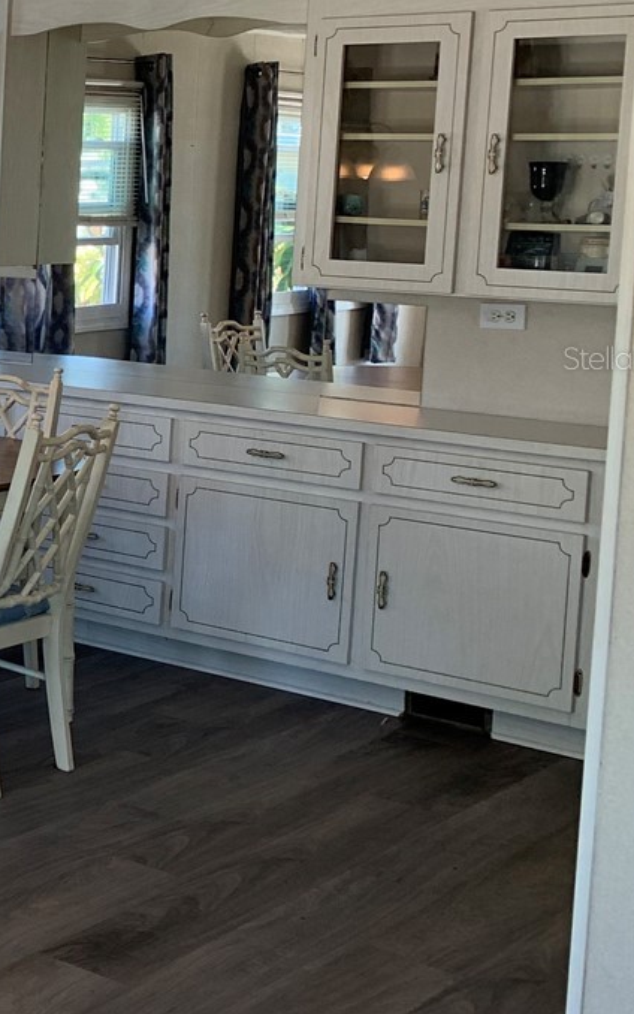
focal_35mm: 65
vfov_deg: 31.3
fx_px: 1796
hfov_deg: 16.8
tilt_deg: -5.1
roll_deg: -0.4
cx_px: -492
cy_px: 357
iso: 40
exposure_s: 1/98
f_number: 1.8
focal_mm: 4.25
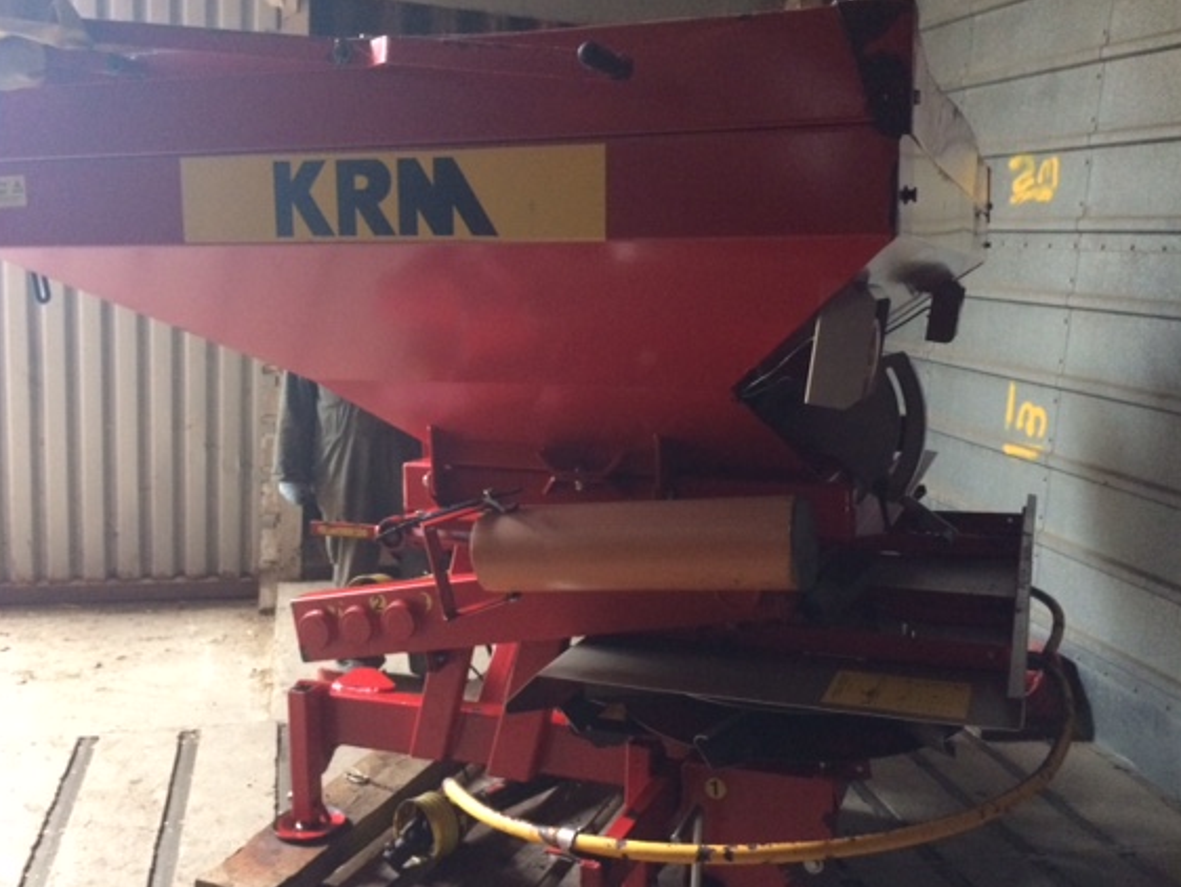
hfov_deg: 55.3
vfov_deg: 43.0
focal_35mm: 33
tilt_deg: -9.2
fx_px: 1126
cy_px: 433
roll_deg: -3.4
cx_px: 628
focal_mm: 4.15
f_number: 2.2
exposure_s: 1/17
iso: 320
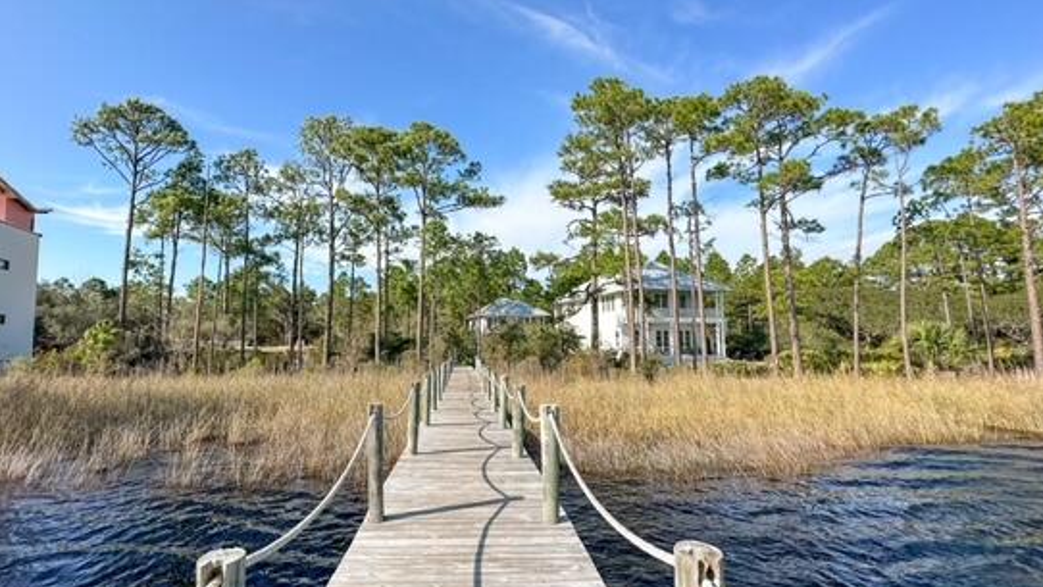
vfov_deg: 61.0
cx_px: 458
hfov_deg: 92.2
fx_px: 498
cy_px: 306
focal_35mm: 18
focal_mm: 2.22
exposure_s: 1/1800
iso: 40
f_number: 2.2
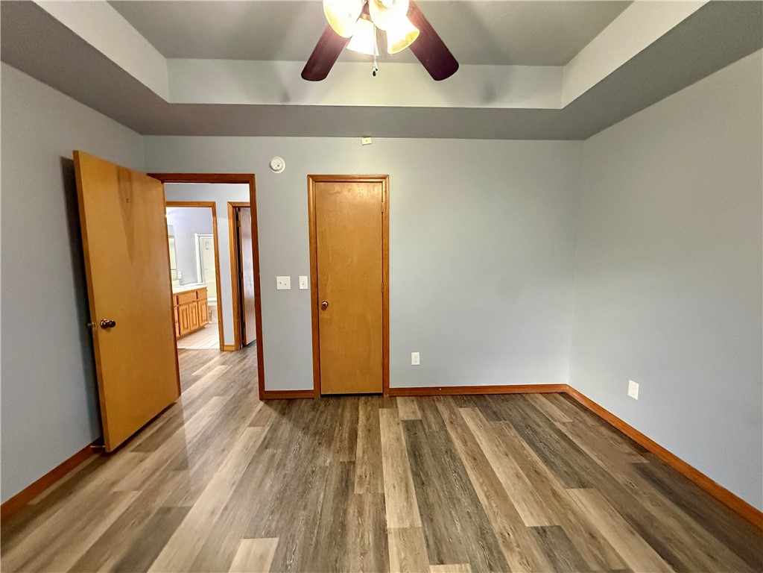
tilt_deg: -5.8
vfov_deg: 85.7
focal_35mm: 14
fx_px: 309
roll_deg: -0.2
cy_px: 286
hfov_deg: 102.1
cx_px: 382
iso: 800
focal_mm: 2.22
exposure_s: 1/60
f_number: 2.2
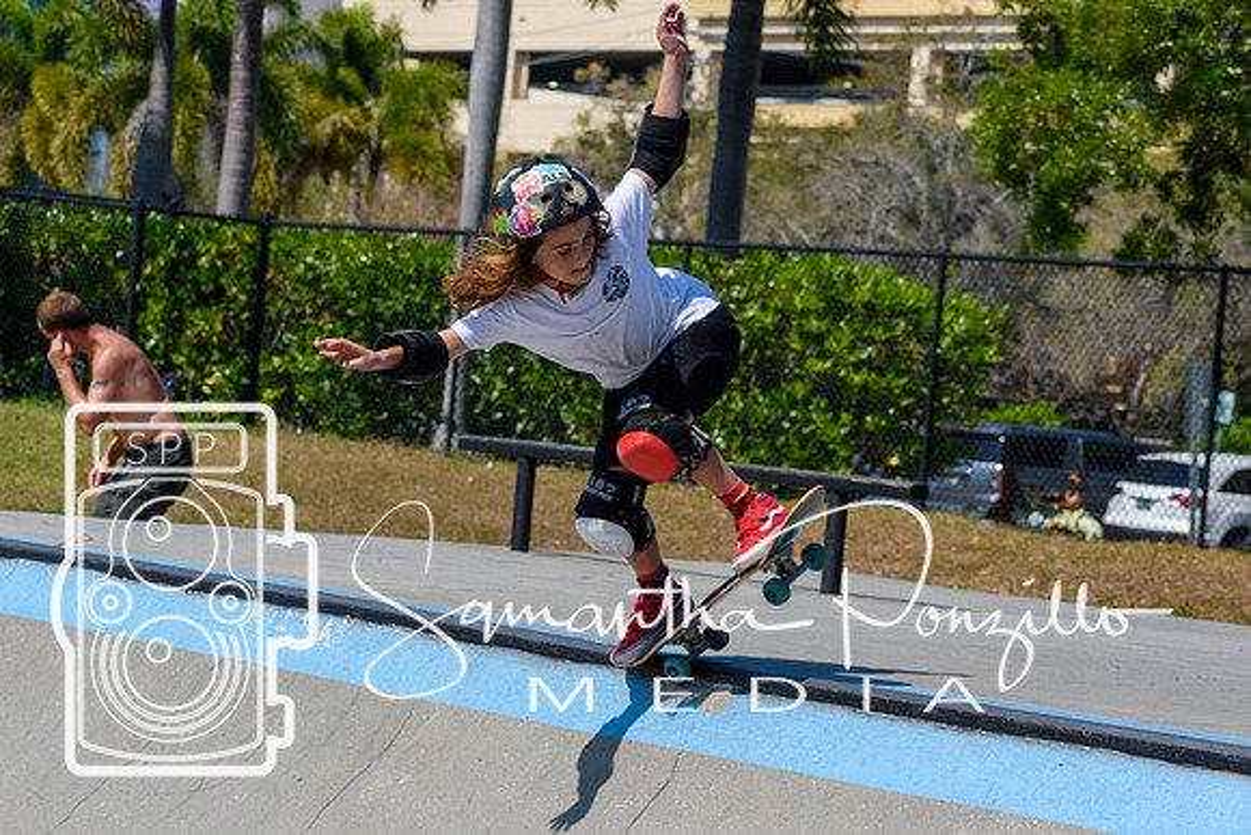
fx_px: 4431
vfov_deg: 10.8
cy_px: 418
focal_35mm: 128
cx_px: 626
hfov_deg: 16.1
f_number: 8
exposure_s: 1/1000
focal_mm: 85
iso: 200
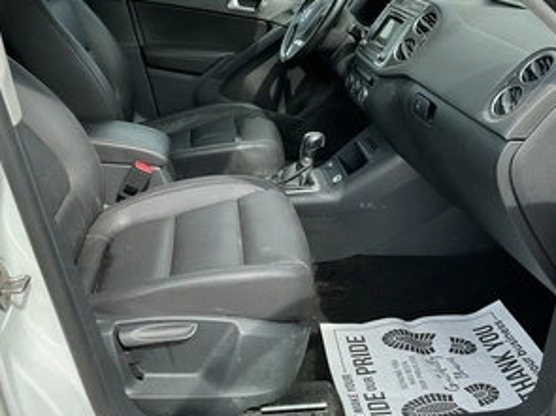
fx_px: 610
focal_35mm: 38
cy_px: 194
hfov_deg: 49.0
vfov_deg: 37.7
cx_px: 292
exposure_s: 1/338
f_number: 1.8
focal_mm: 3
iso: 25
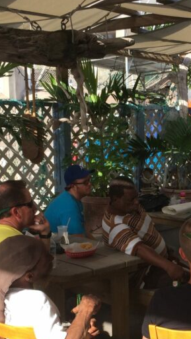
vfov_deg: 32.7
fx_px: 567
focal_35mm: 63
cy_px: 251
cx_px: 166
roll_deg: -0.5
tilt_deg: -13.4
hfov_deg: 18.8
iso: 32
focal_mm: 4.15
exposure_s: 1/622
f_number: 2.2
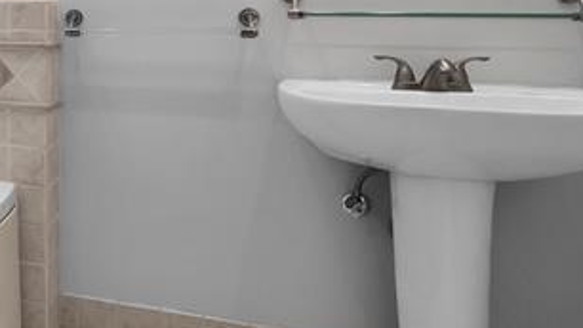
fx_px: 649
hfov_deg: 33.2
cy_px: 50
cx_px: -200
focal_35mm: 42
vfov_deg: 27.6
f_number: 4
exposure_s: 1/160
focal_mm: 12
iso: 2000
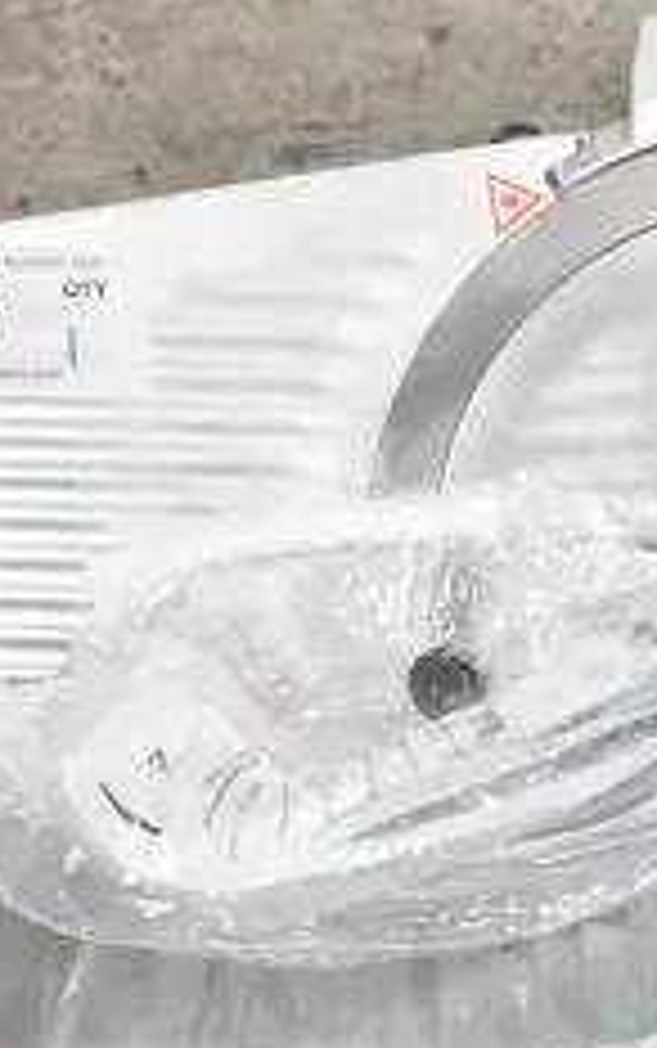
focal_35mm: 80
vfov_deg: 25.6
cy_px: 726
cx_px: 459
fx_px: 2288
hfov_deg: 16.3
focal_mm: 20
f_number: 5
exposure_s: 1/100
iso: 1600
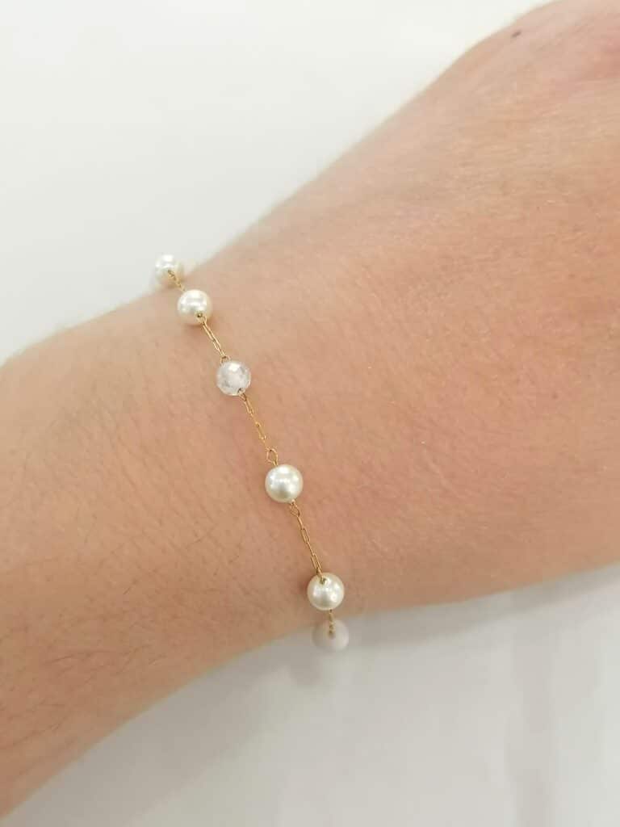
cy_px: 414
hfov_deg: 30.9
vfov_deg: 40.4
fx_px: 1122
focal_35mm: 47
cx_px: 310
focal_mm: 4.75
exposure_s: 1/50
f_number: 1.8
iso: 125
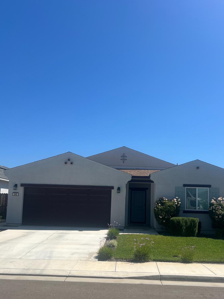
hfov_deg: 44.0
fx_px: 276
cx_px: 128
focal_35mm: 32
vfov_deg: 56.5
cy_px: 176
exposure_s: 1/5882
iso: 50
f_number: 1.5
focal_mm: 5.7
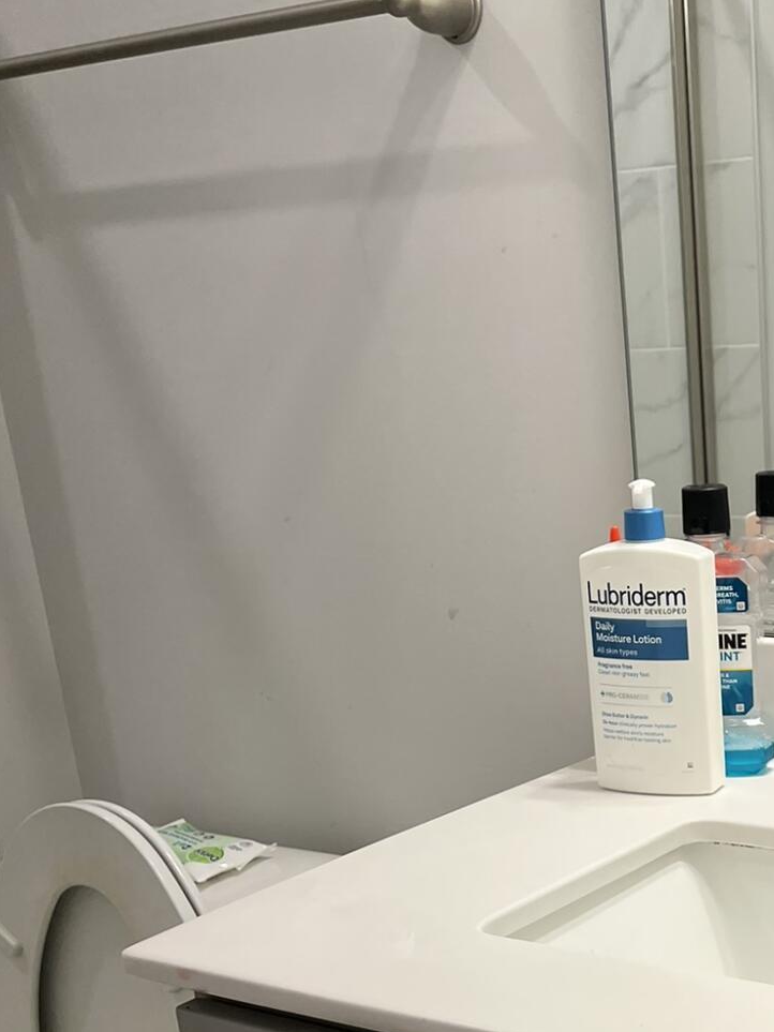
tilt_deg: -21.9
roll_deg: +2.2
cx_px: 765
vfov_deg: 33.5
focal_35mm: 54
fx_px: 1610
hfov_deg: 25.7
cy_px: 949
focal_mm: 5.7
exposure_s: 1/120
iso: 80
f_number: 1.5
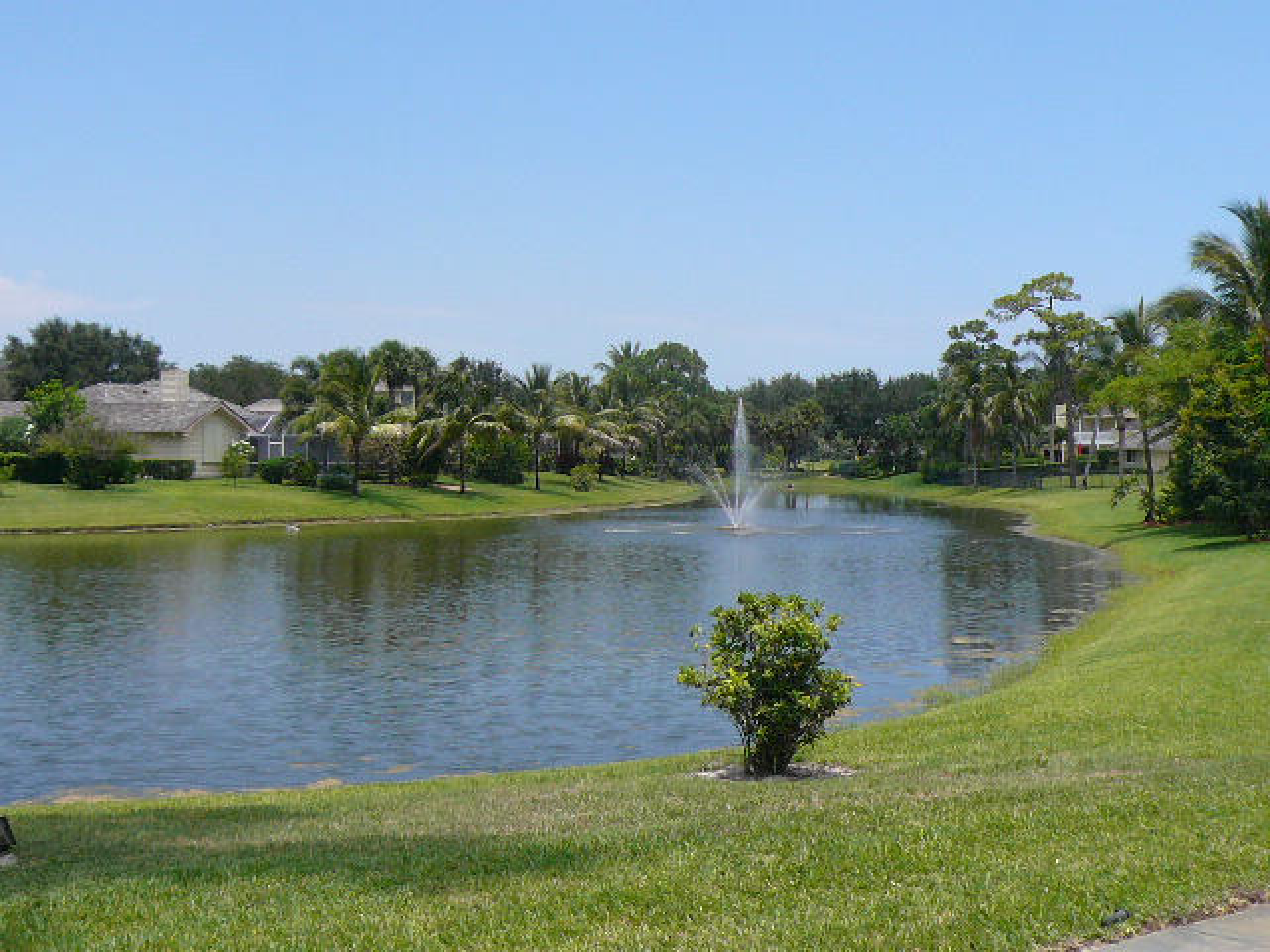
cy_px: 476
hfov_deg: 42.9
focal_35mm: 44
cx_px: 635
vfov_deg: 32.9
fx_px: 1614
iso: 100
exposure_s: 1/320
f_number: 8
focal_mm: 4.7
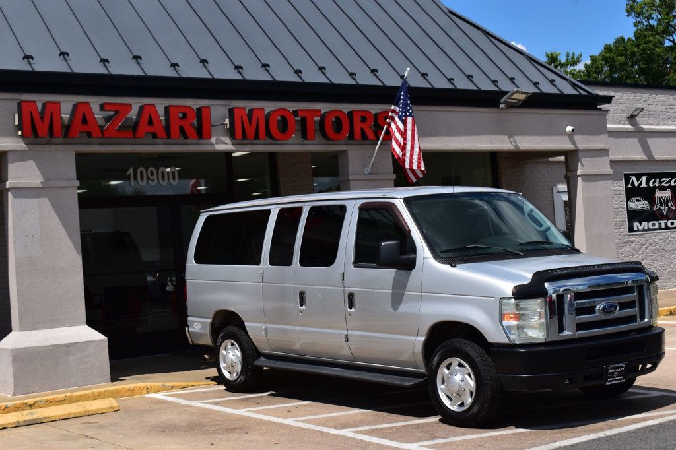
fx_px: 1014
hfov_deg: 36.9
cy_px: 225
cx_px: 338
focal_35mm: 54
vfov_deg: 25.0
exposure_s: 1/500
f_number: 11
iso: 220
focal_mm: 36
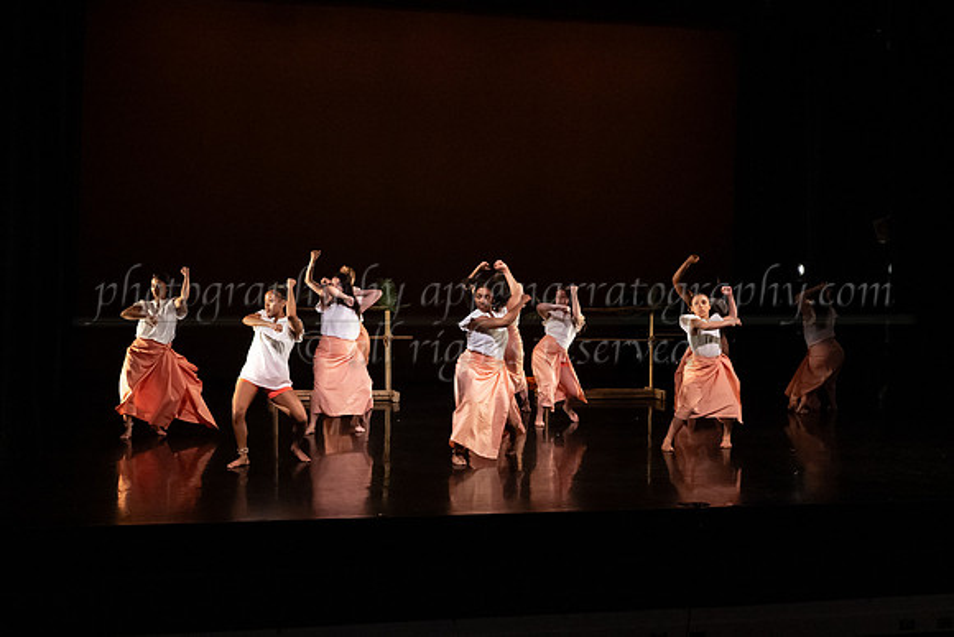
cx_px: 495
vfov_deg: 28.9
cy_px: 318
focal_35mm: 47
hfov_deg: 42.2
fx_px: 1237
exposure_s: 1/400
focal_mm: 37
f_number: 4
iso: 4000
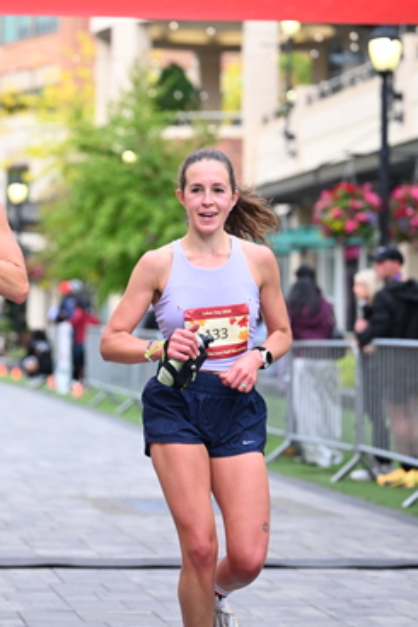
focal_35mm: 123
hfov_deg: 11.1
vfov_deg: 16.6
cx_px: 119
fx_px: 2140
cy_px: 227
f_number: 2.8
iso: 1000
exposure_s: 1/1600
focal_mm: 82
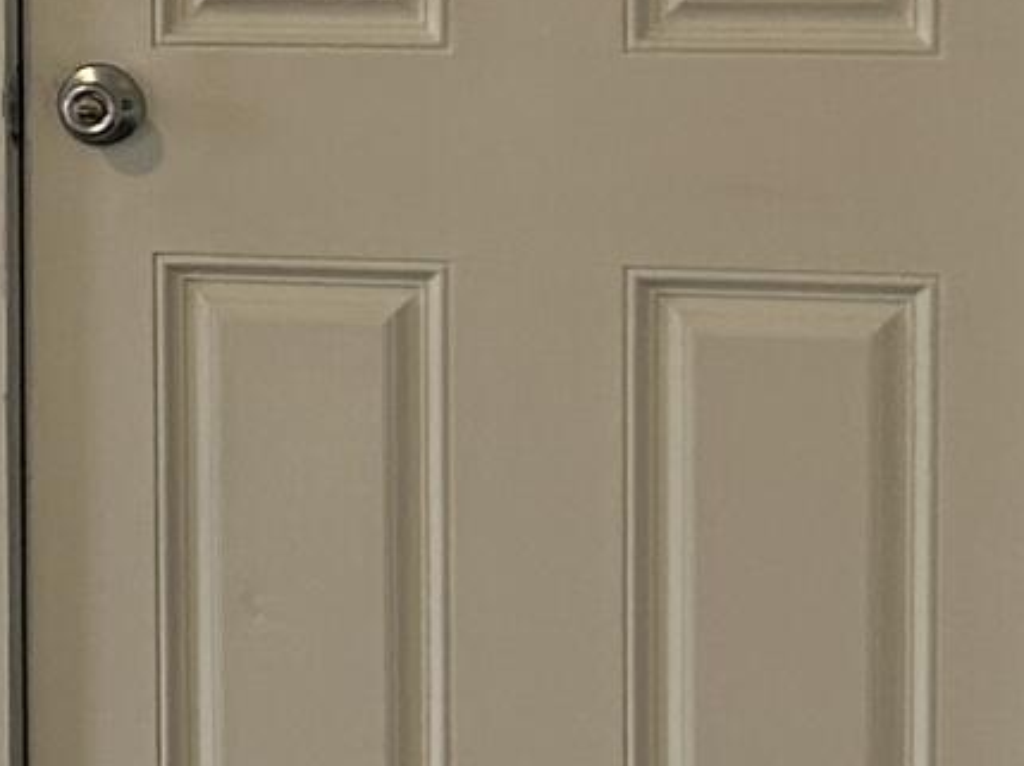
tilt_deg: -4.5
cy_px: -43
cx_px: -1232
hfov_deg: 9.9
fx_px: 5379
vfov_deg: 8.1
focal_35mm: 182
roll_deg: +2.1
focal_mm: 5.7
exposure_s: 1/120
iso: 64
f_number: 1.5
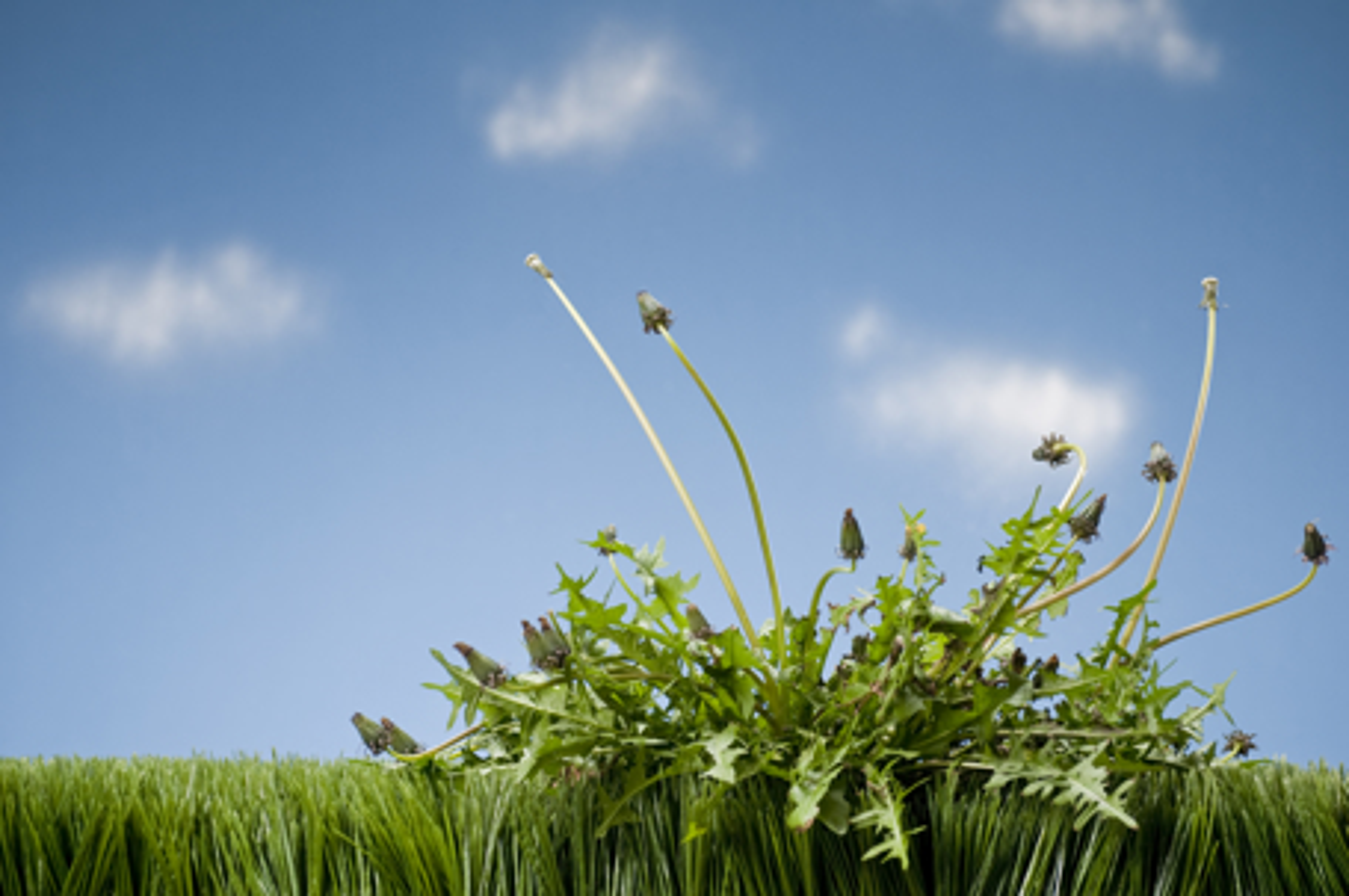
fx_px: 3369
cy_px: 448
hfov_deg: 22.6
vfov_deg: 15.2
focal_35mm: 90
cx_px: 674
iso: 100
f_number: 5.6
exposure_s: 1/180
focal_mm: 60
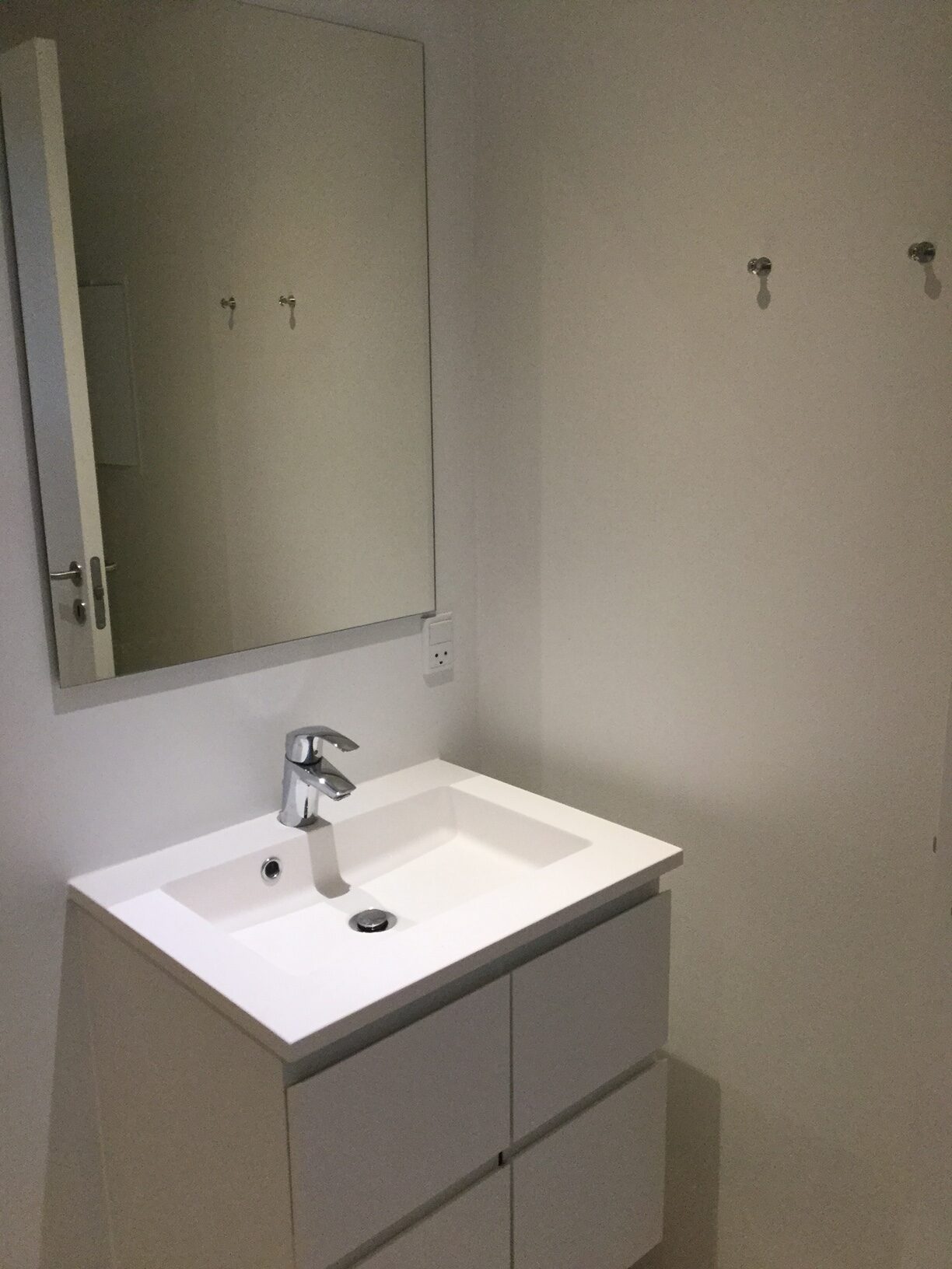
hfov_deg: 45.4
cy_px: 634
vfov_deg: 58.4
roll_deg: +0.8
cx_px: 476
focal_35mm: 31
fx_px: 1137
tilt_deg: -14.0
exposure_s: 1/33
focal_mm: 3.3
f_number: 2.4
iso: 64
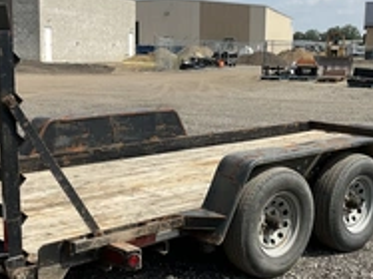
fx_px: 668
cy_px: 147
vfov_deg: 23.6
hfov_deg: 31.2
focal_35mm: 62
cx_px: 191
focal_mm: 3
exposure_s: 1/2141
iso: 25
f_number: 1.8
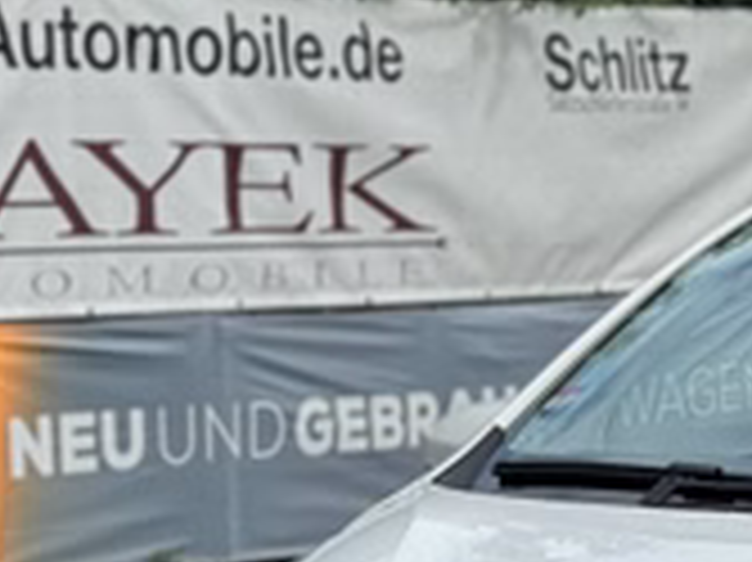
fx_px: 3994
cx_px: 977
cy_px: 818
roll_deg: +0.8
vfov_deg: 7.9
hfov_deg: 10.5
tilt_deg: -10.1
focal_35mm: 184
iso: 64
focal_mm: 6.76
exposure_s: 1/2415
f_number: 1.78
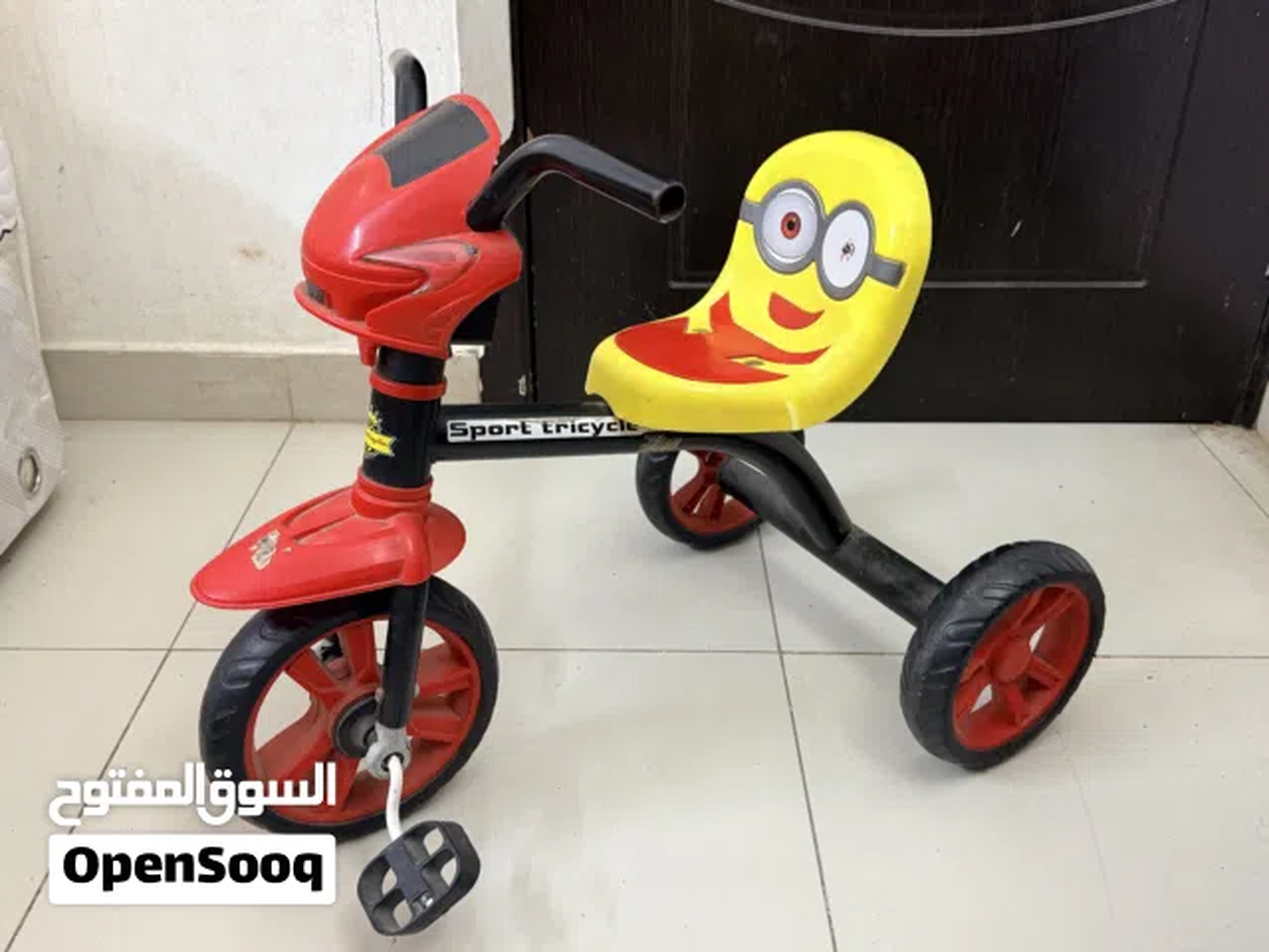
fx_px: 880
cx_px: 634
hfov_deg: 71.6
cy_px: 476
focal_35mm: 24
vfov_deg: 56.8
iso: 320
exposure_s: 1/50
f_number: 1.78
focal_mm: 6.76
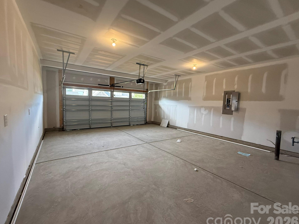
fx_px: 130
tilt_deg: -7.7
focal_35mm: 15
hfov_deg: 98.0
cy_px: 113
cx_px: 140
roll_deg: +0.0
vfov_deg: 81.8
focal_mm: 2.22
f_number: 2.2
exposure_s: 1/120
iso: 320
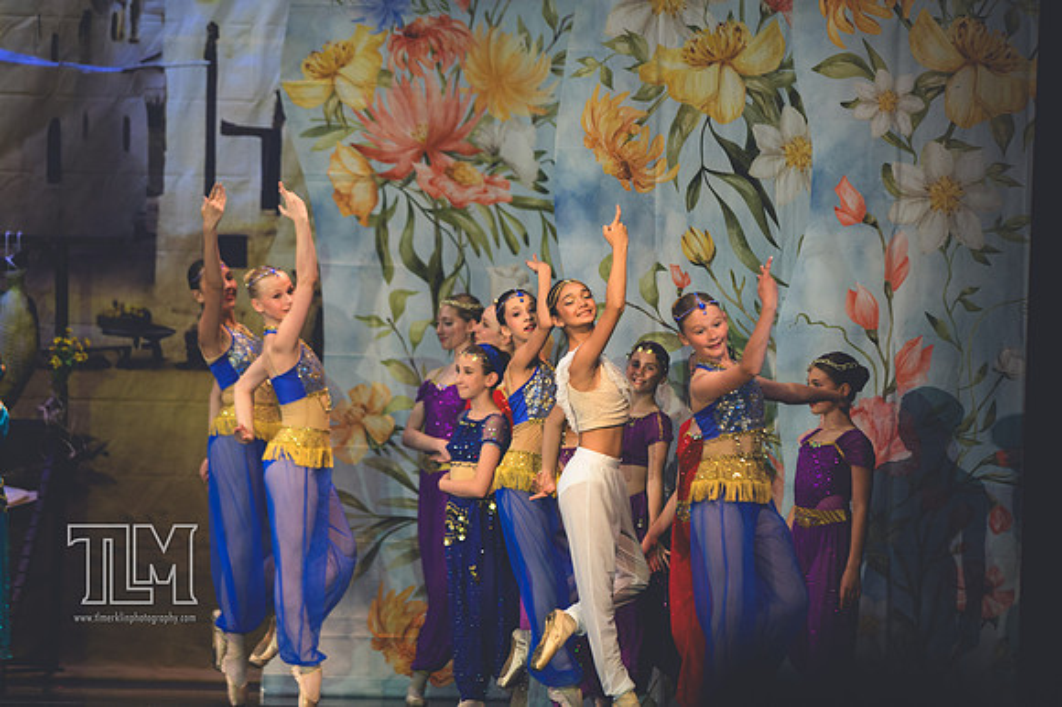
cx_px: 531
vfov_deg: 5.1
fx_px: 7960
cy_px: 354
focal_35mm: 270
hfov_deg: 7.6
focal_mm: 180
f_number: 2.8
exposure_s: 1/500
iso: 1400
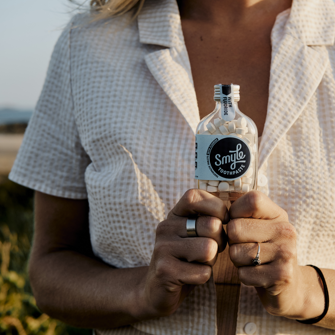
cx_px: 233
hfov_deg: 25.2
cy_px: 168
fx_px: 745
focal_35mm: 68
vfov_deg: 25.4
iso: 400
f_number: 4.5
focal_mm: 35
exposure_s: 1/1000
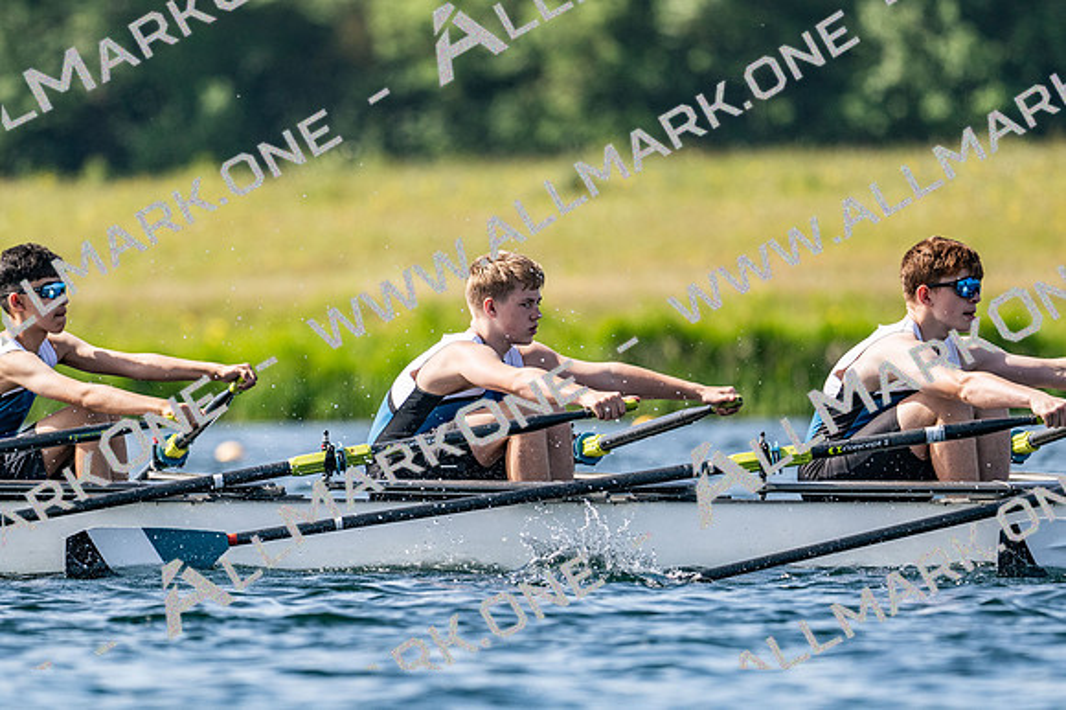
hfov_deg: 3.4
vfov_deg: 2.3
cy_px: 355
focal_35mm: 600
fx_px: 17756
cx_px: 533
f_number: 4.5
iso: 250
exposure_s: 1/2500
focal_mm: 400
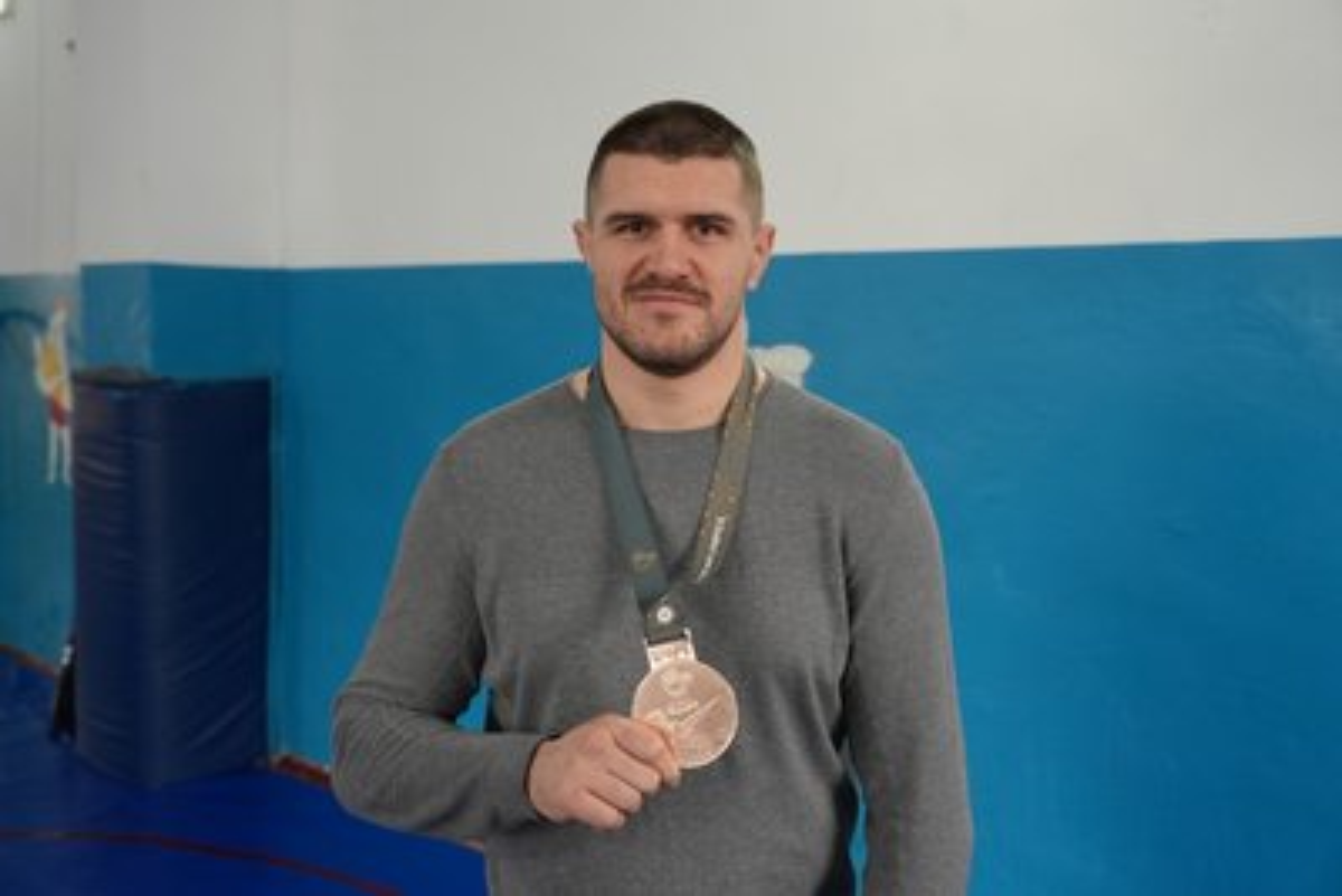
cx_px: 671
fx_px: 1342
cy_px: 448
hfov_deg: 53.1
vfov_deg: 36.9
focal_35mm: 36
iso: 3200
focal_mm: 36
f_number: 4
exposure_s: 1/160
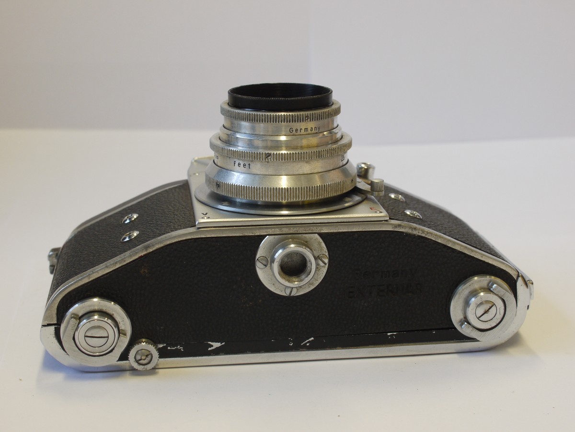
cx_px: 288
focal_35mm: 60
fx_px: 997
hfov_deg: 32.2
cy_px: 216
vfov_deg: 24.4
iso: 400
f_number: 8
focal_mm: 30
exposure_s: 1/30
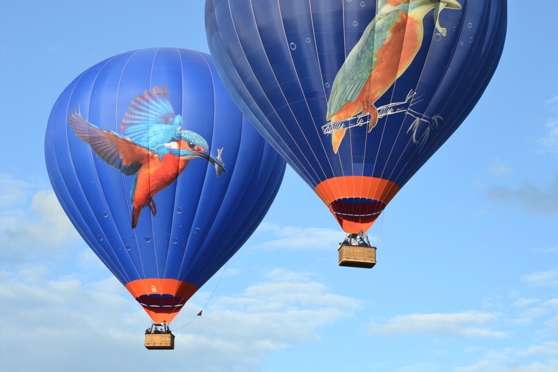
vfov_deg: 13.0
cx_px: 279
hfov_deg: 19.5
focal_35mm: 105
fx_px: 1627
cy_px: 186
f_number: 5.6
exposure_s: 1/500
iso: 250
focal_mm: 70
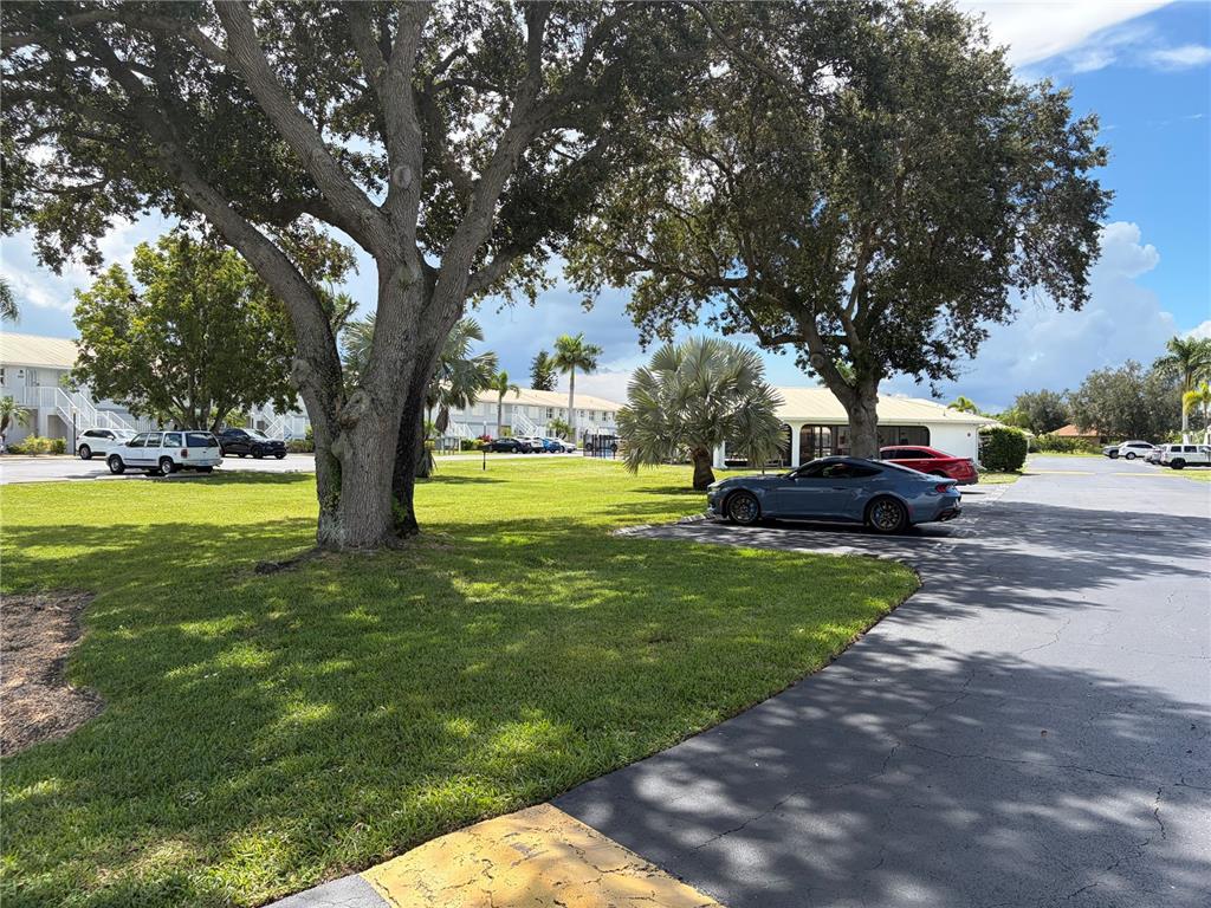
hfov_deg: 67.3
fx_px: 910
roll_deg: -0.2
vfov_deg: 53.1
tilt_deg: -0.5
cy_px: 454
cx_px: 606
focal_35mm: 26
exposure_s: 1/2075
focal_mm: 5.96
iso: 50
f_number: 1.6
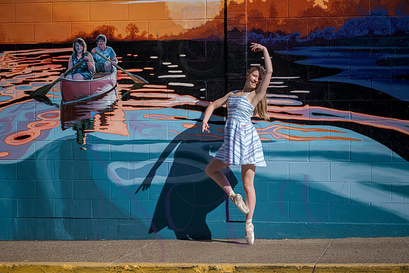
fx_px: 1045
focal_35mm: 92
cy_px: 136
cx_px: 204
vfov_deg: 14.9
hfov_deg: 22.1
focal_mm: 92
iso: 400
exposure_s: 1/1000
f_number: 10
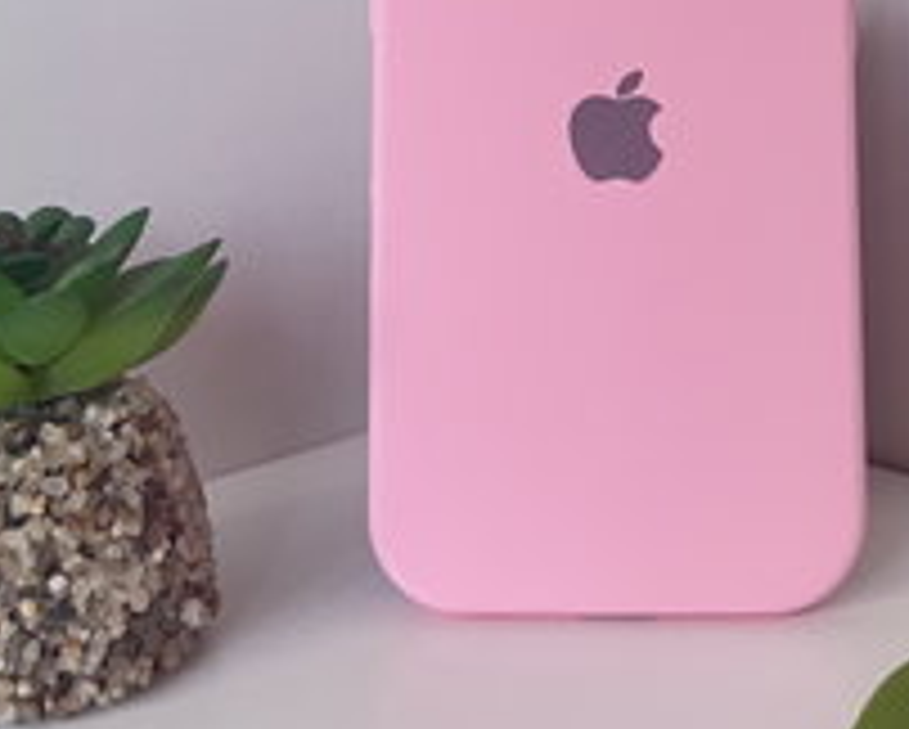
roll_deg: +2.4
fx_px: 1804
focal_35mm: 67
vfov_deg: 21.7
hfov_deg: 28.1
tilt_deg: -3.3
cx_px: 621
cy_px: -70
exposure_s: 1/73
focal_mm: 5.7
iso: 125
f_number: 1.5
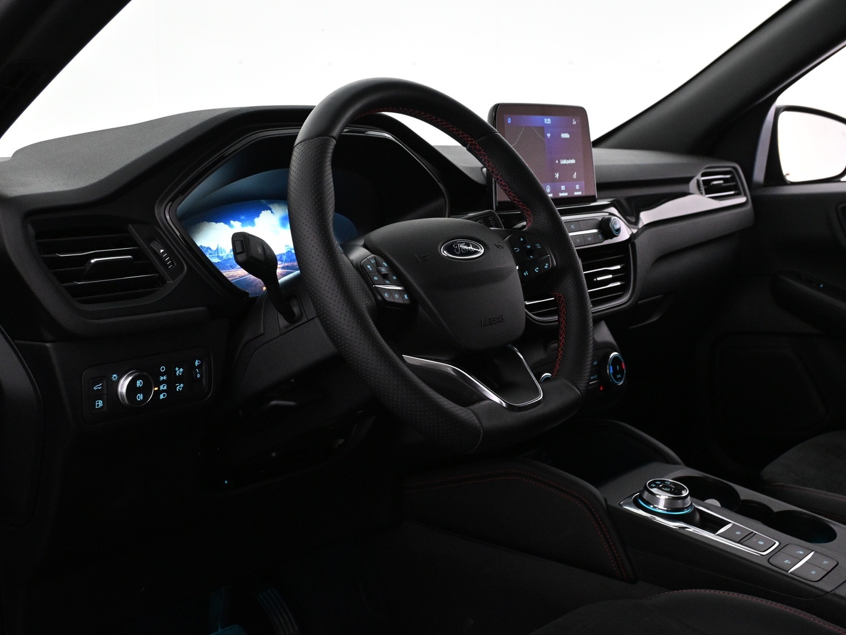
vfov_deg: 33.0
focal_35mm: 44
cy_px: 312
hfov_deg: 43.1
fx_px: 1071
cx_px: 436
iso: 2800
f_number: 5.6
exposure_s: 1/30
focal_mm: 26.5
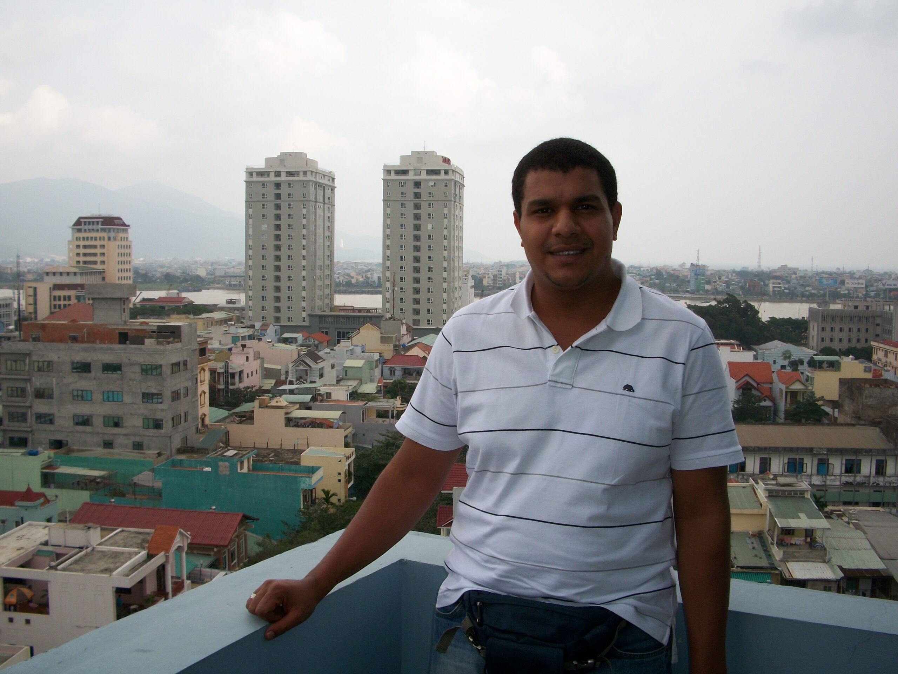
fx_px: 908
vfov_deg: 40.7
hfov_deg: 52.6
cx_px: 449
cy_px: 337
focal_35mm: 35
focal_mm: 6.3
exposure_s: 1/250
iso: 80
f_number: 5.6
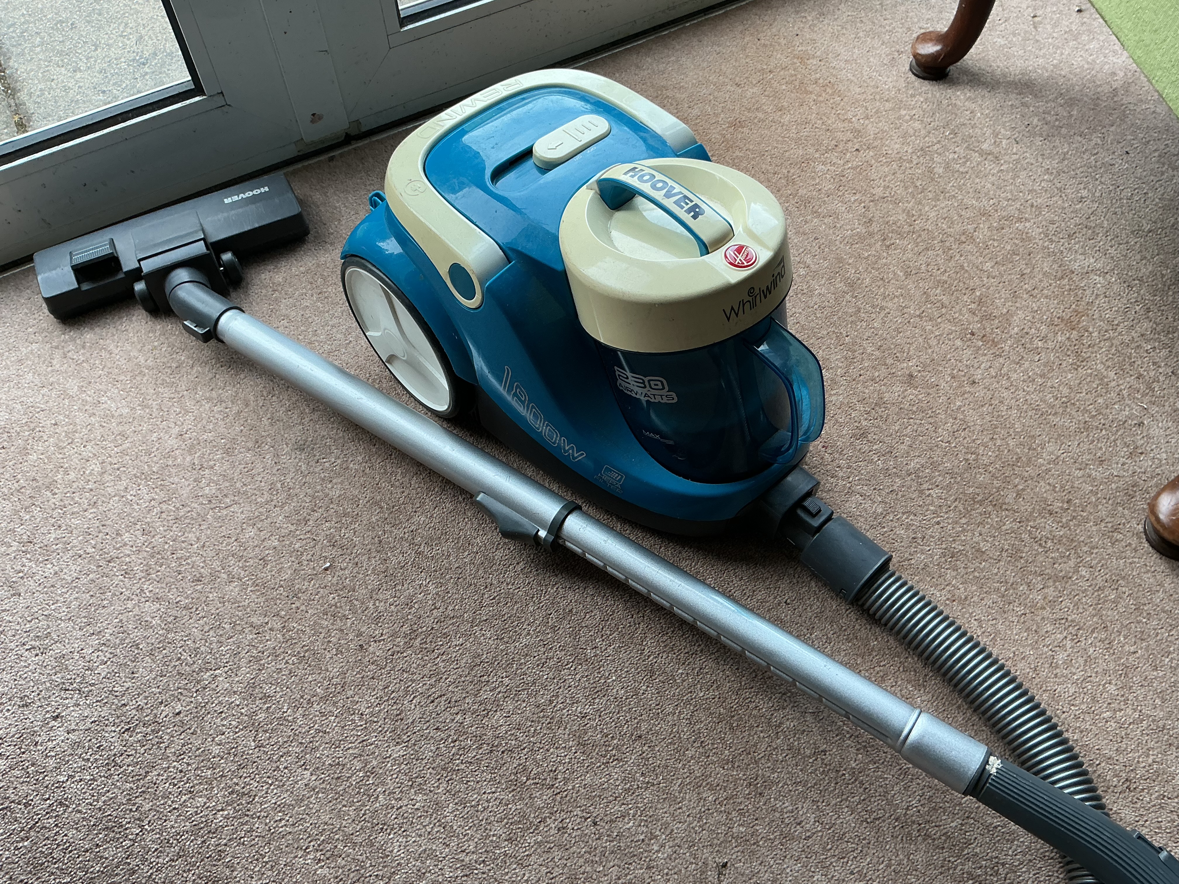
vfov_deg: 48.2
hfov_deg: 61.7
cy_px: 442
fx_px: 988
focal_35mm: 29
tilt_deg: -55.1
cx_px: 590
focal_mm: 3
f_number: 1.8
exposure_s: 1/100
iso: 40
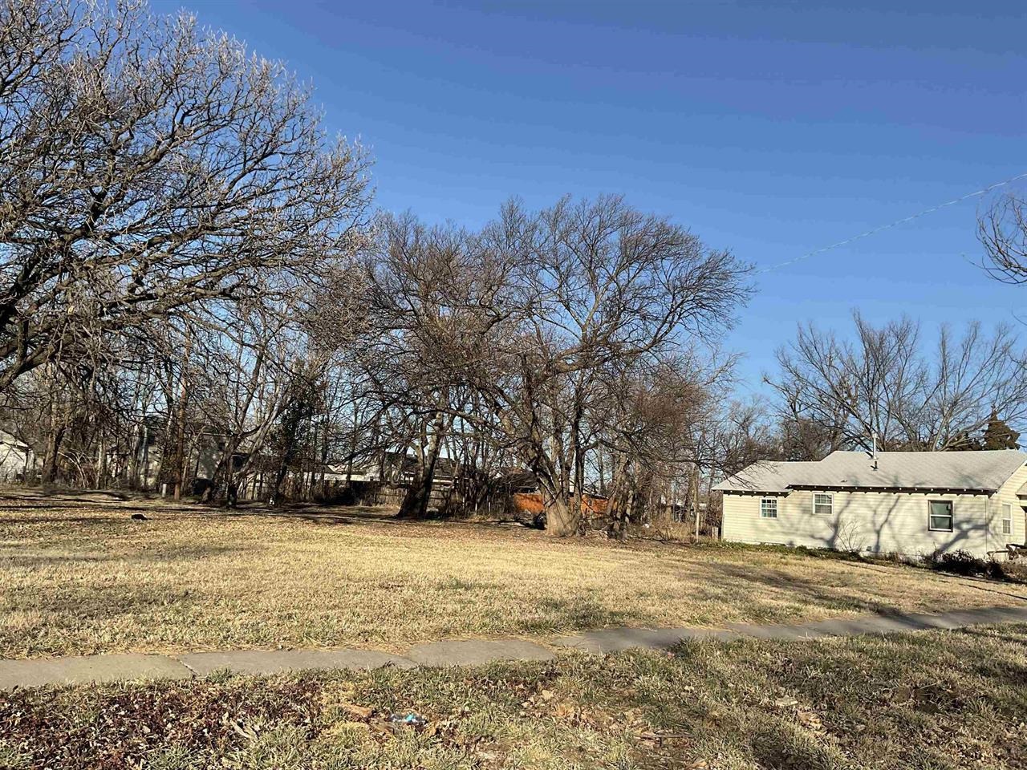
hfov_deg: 61.7
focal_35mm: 29
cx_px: 514
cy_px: 385
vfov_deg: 48.2
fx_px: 860
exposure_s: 1/1626
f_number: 1.8
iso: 16
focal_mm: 3
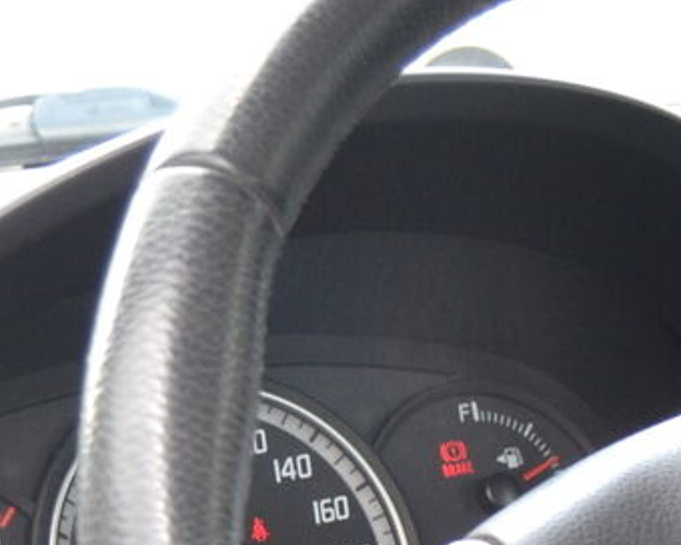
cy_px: 844
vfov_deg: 9.4
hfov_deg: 11.8
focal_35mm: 159
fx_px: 3205
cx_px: 895
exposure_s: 1/100
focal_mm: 20
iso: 400
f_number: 5
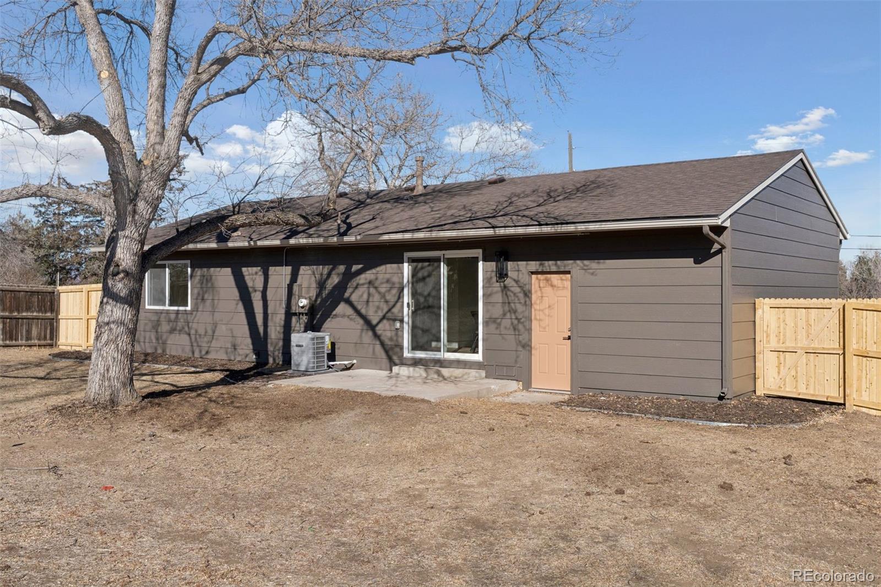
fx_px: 832
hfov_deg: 55.8
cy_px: 294
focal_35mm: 34
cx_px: 440
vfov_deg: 38.9
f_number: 9
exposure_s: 1/1250
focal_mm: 34
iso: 400
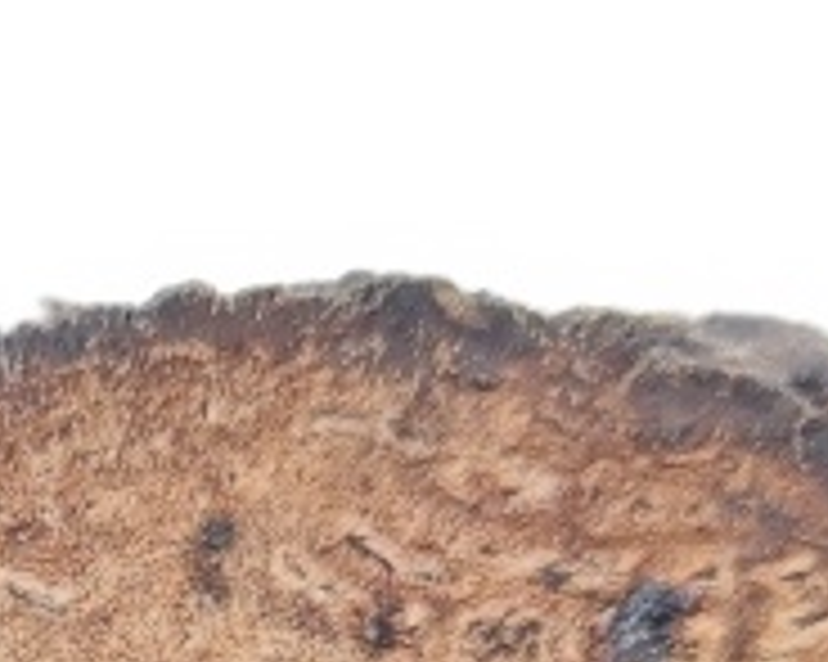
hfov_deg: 17.4
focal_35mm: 106
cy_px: 1112
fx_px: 2596
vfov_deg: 13.3
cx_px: -122
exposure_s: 1/103
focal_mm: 4.71
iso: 50
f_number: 1.79
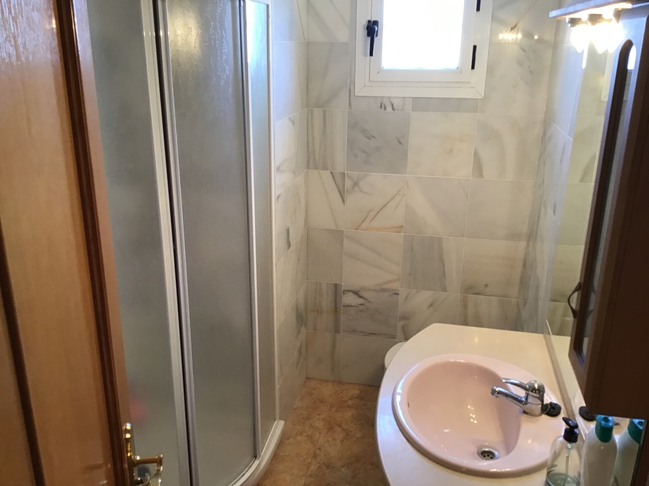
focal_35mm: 31
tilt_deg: -17.2
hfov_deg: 58.4
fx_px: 581
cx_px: 324
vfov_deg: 45.4
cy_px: 243
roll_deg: -0.8
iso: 64
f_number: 2.4
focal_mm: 3.3
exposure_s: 1/33
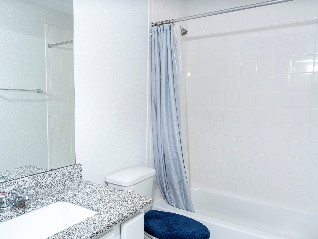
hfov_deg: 65.1
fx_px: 248
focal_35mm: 27
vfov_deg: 51.3
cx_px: 141
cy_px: 124
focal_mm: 24
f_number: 9
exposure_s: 1/250
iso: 200
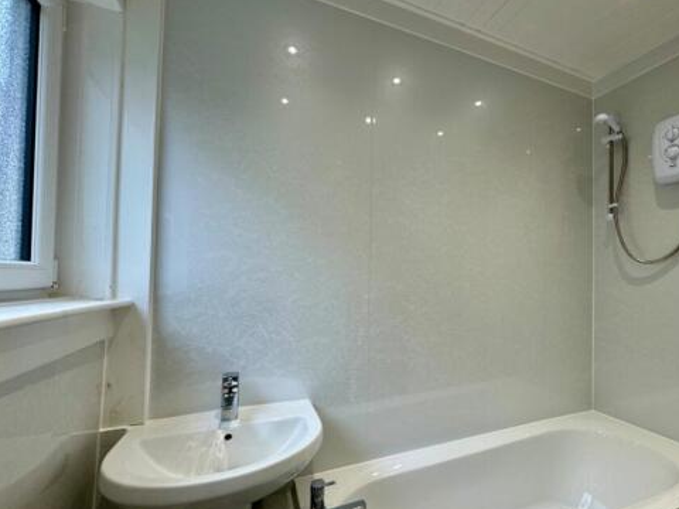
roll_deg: -0.8
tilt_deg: +1.4
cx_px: 407
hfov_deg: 89.9
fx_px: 333
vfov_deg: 74.6
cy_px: 272
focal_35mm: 17
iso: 50
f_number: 2.2
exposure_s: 1/100
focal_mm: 2.22
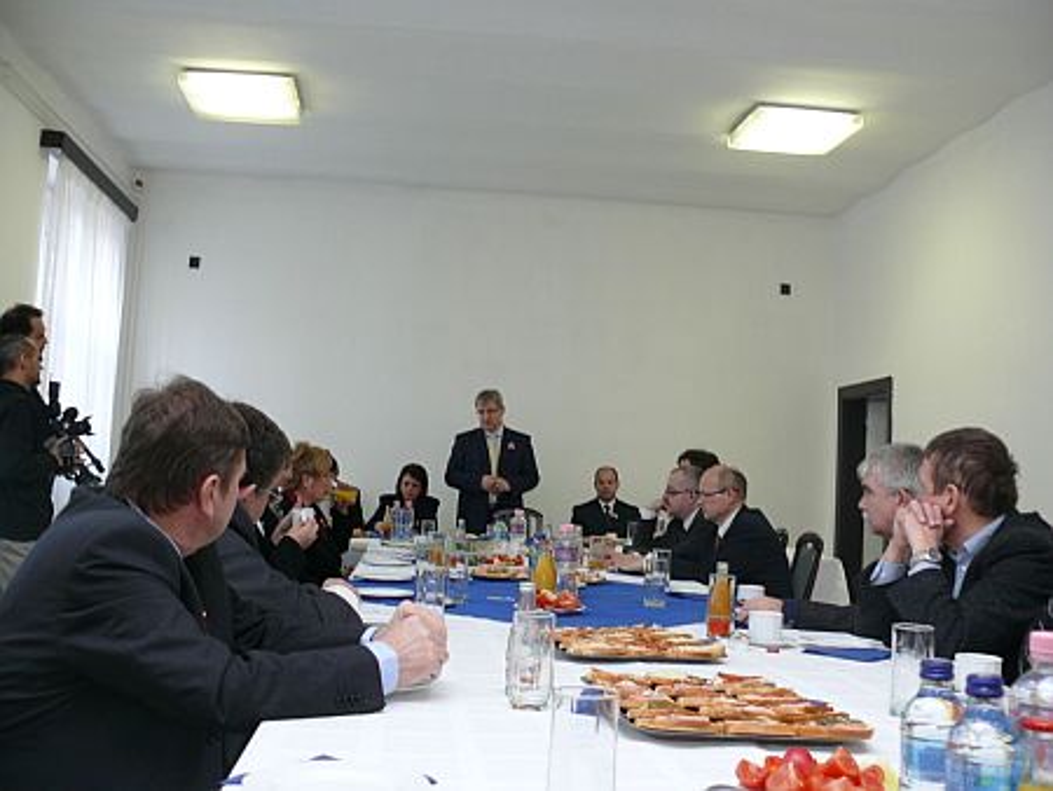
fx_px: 1126
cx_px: 526
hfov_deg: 50.1
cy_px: 396
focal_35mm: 37
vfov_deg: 38.7
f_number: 2.8
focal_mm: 7.8
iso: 100
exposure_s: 1/30
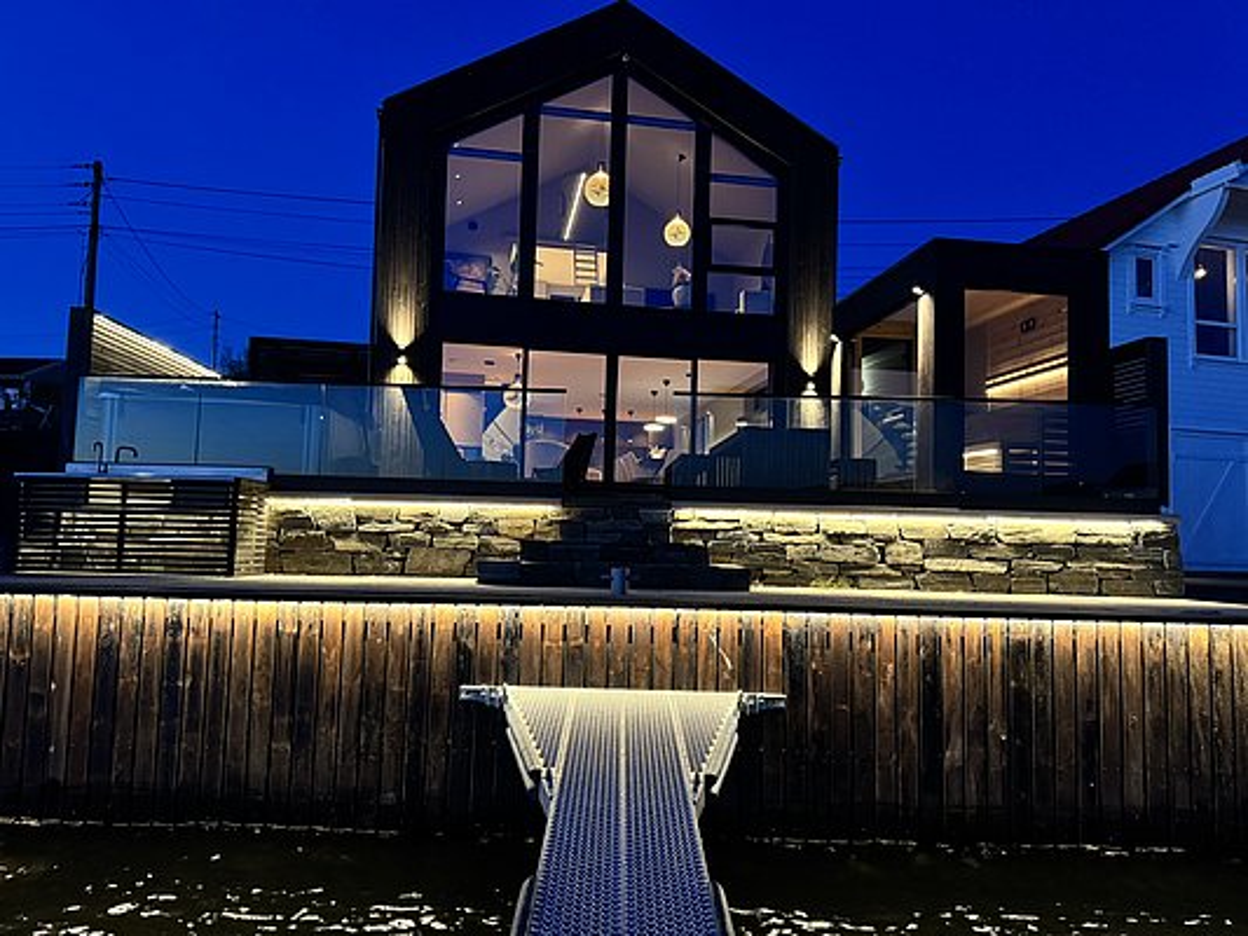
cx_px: 624
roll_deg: -0.8
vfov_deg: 56.8
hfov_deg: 71.6
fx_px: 865
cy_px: 468
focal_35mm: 24
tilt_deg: +4.3
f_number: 1.78
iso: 800
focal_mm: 6.76
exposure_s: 1/33
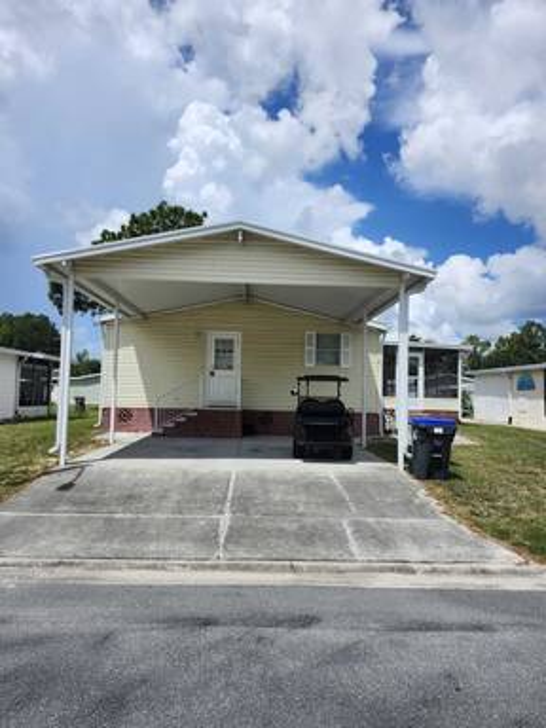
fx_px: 484
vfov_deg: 73.9
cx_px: 273
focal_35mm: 23
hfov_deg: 58.9
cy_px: 364
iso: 25
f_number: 1.8
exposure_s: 1/3255
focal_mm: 5.54
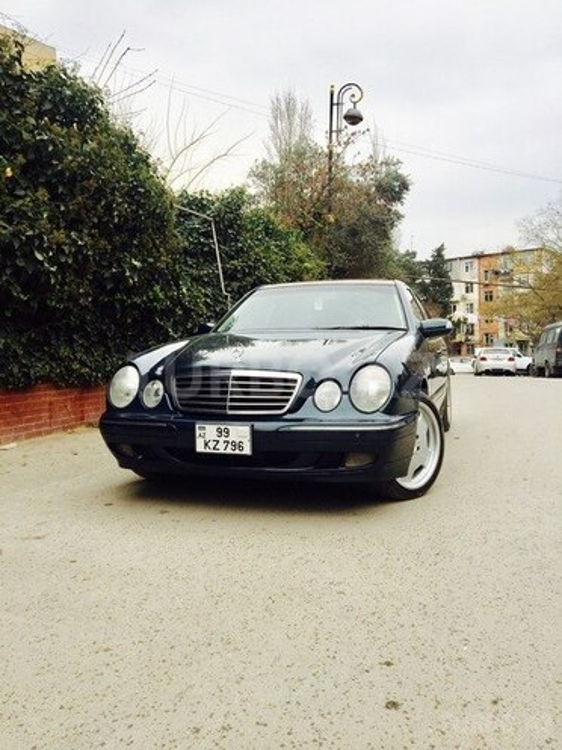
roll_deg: +1.2
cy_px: 375
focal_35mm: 29
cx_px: 281
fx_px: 628
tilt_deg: -2.5
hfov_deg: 48.2
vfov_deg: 61.7
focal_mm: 4.15
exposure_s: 1/449
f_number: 2.2
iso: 32
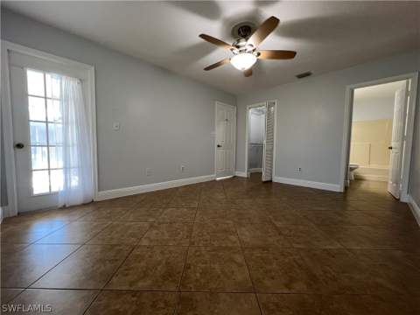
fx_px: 158
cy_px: 158
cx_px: 210
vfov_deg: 89.9
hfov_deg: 106.2
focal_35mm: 13
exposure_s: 1/60
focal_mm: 1.57
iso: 200
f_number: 1.8
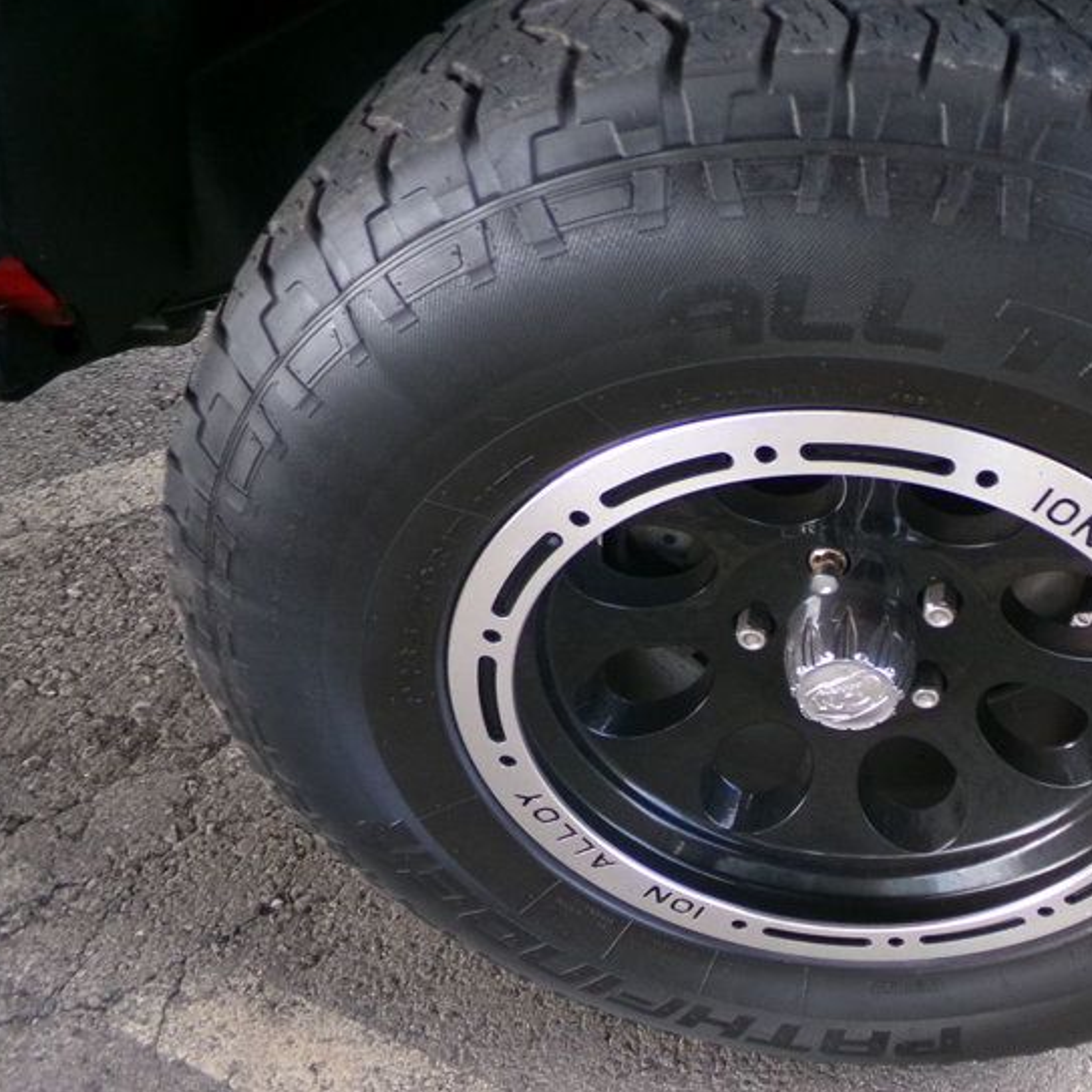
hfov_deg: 40.4
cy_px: 644
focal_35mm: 40
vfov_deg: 41.7
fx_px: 1428
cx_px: 845
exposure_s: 1/60
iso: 182
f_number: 3.7
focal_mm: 4.3
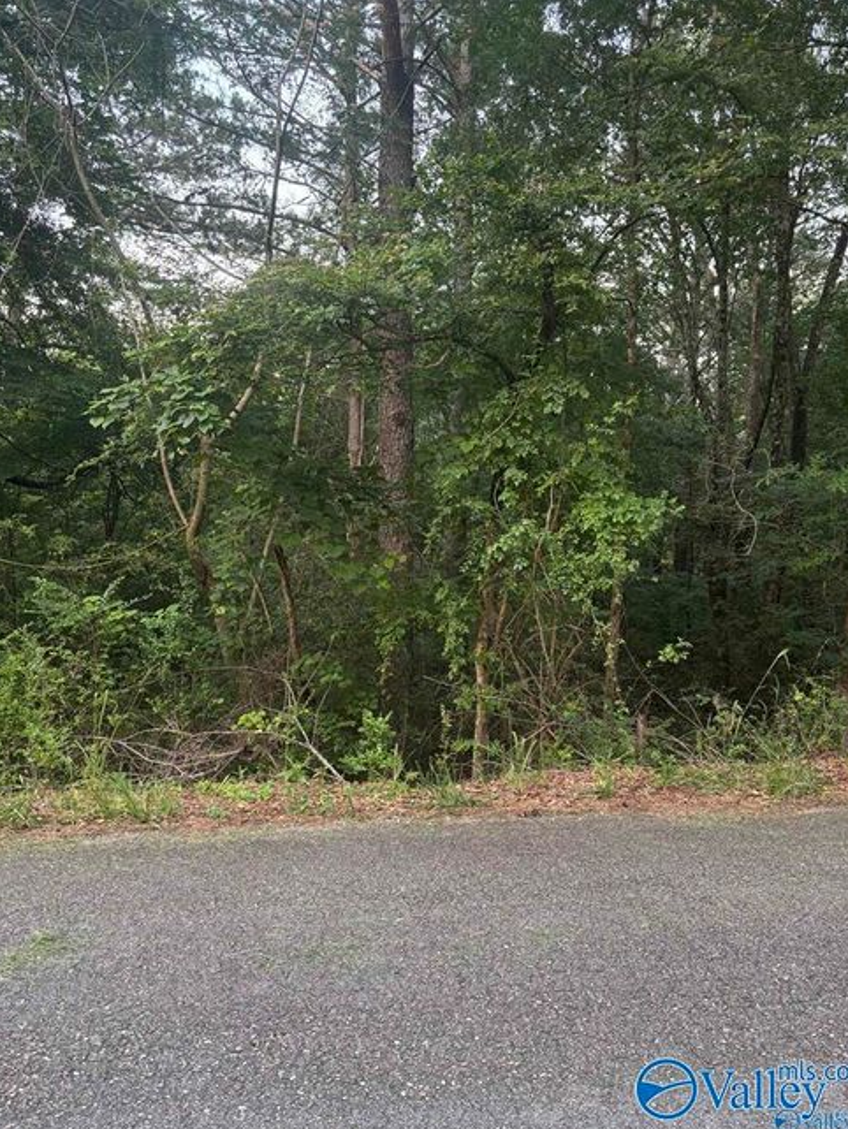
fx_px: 881
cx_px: 433
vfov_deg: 65.3
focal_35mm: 27
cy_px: 557
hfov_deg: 51.4
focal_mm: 5.96
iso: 200
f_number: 1.6
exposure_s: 1/60
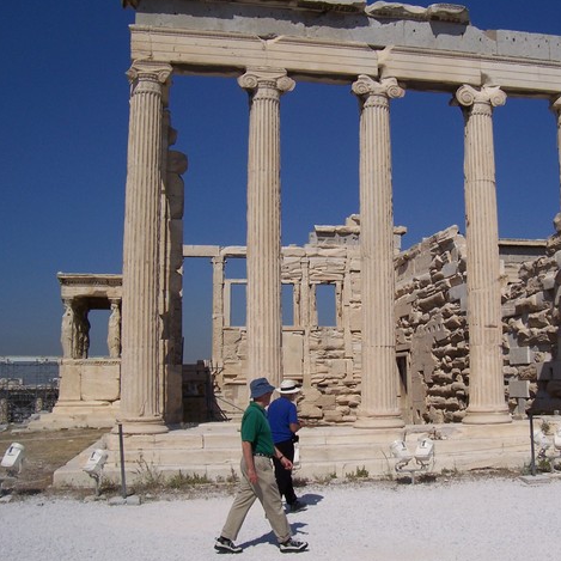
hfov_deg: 40.4
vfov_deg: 40.9
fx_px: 752
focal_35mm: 41
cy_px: 279
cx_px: 376
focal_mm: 5.6
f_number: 5.6
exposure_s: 1/1500
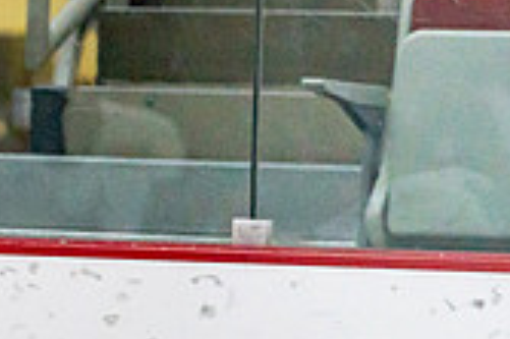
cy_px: 512
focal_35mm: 777
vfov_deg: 1.8
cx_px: -400
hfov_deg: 2.6
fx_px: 10997
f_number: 2.8
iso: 3200
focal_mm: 200
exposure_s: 1/1250
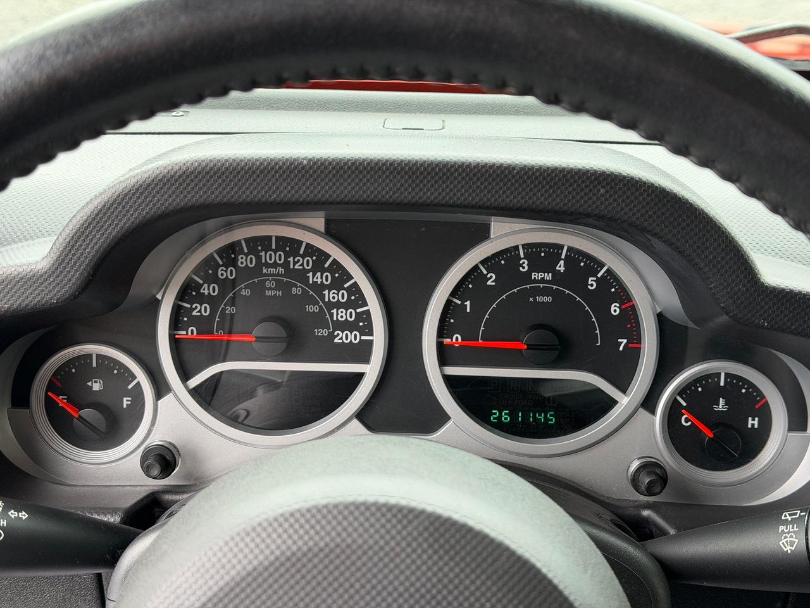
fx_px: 1123
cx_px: 405
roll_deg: -0.2
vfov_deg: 30.3
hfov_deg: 39.7
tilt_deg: -26.2
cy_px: 304
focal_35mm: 48
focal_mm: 6.76
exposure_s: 1/253
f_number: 1.78
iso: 80
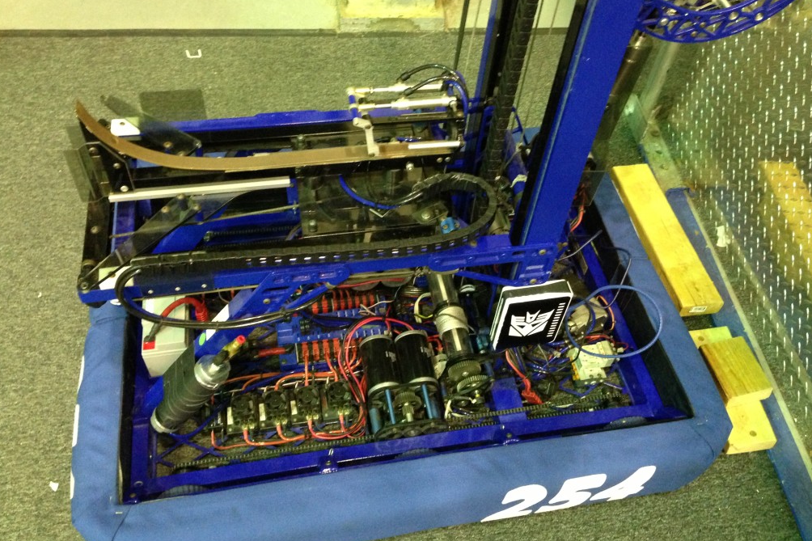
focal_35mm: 35
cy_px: 239
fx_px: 789
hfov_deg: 54.4
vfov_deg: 37.8
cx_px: 408
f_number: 2.4
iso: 500
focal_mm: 4.13
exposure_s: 1/15
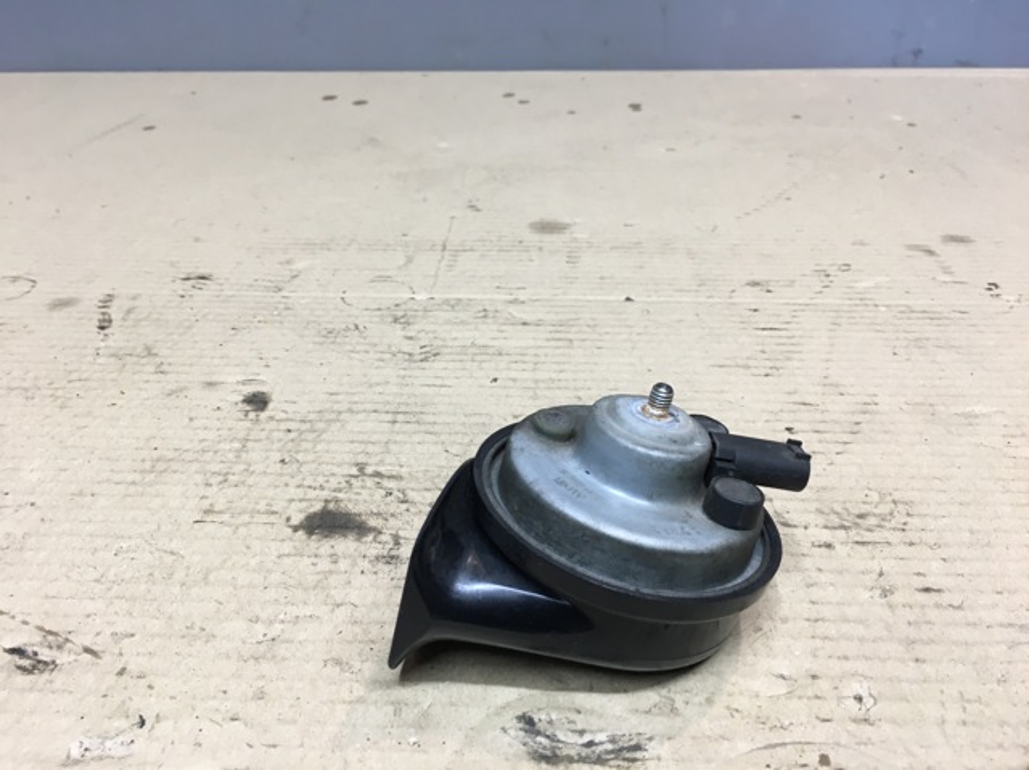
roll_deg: -0.4
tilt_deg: -30.3
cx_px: 514
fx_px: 861
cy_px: 385
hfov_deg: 61.7
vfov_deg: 48.2
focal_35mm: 29
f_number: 2.2
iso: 64
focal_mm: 4.15
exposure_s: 1/33
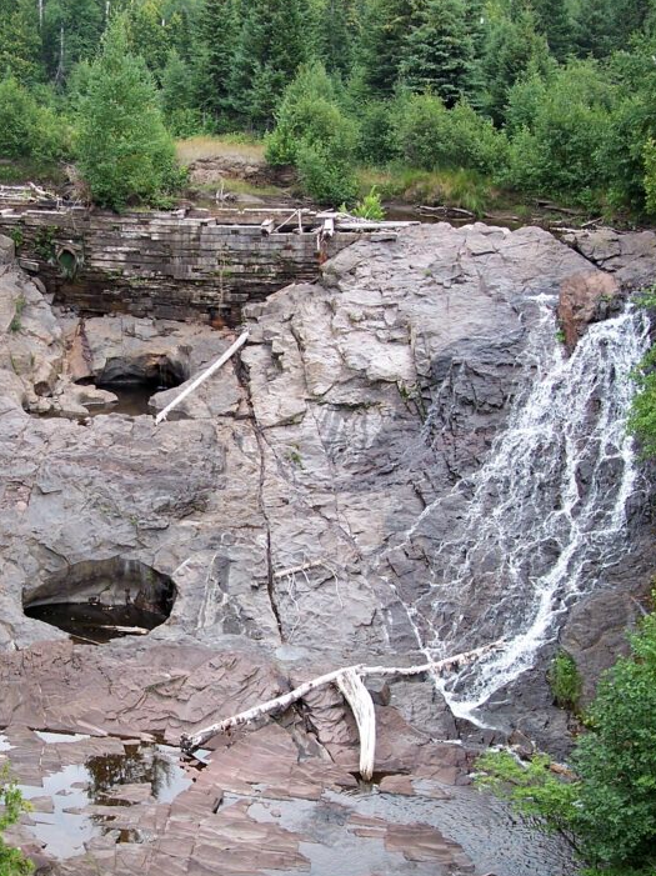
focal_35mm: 57
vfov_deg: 33.7
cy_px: 505
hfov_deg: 25.6
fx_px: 1442
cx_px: 271
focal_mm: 8
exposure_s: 1/180
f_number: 3.4
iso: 100
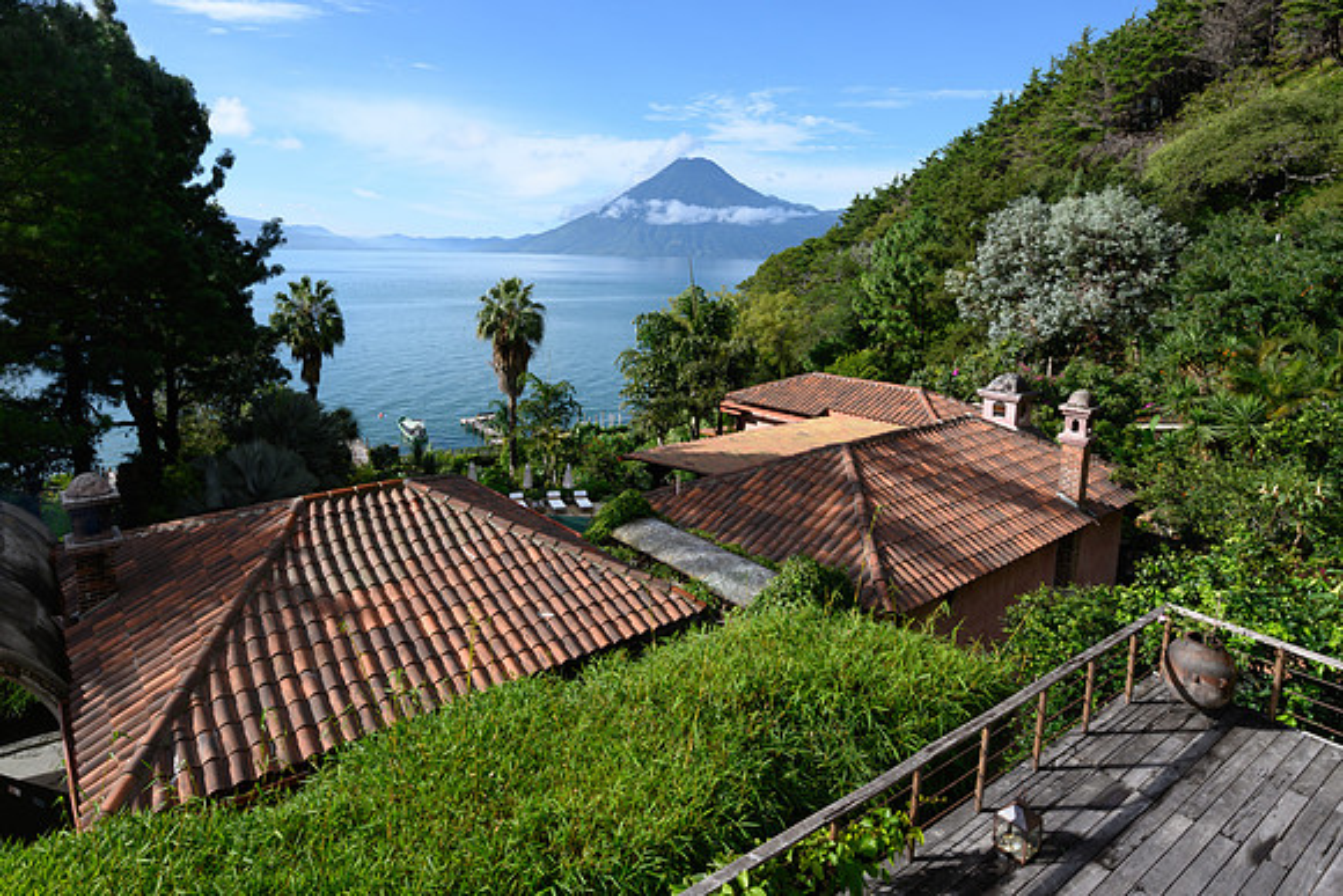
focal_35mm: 20
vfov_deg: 61.3
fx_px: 750
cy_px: 363
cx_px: 595
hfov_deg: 83.4
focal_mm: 14
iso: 100
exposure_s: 1/50
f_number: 16
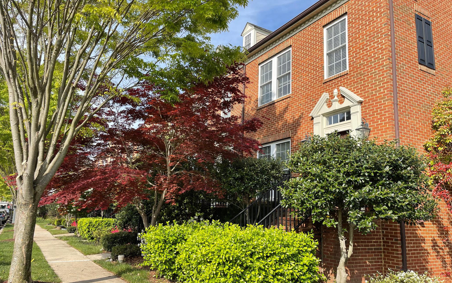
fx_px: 345
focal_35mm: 28
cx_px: 228
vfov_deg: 44.5
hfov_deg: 66.5
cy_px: 144
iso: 32
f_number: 1.6
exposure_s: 1/1618
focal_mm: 5.1
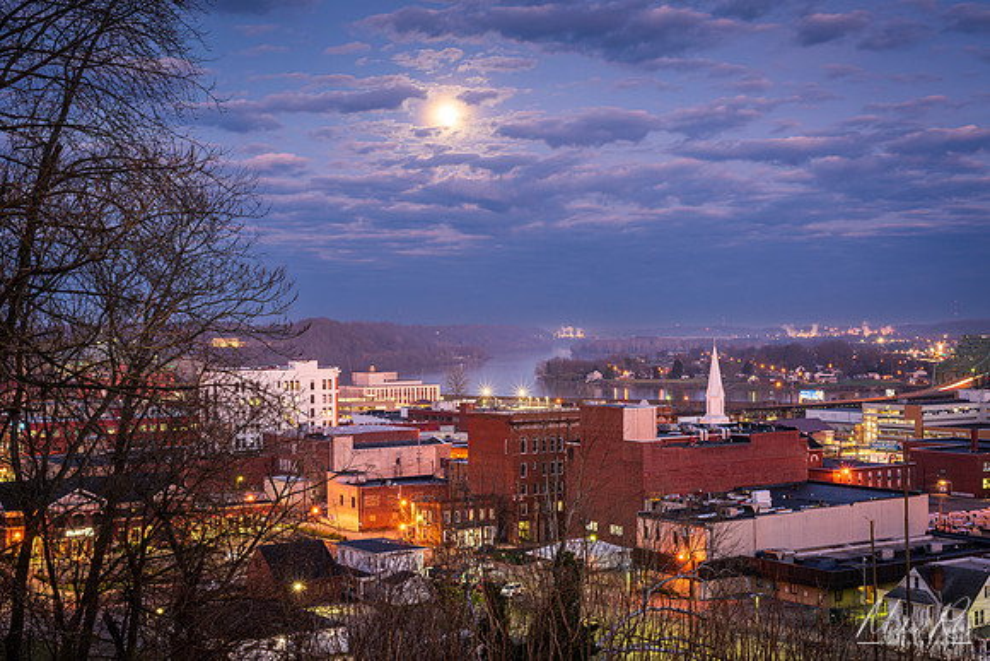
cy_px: 330
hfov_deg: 39.6
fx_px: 1375
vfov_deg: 27.0
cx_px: 495
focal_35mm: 50
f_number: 13
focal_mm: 50
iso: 125
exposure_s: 4
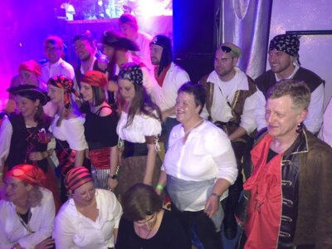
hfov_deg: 63.4
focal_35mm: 28
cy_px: 124
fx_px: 269
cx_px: 166
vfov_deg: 49.7
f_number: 1.8
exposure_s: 1/6
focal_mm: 3.99
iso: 200
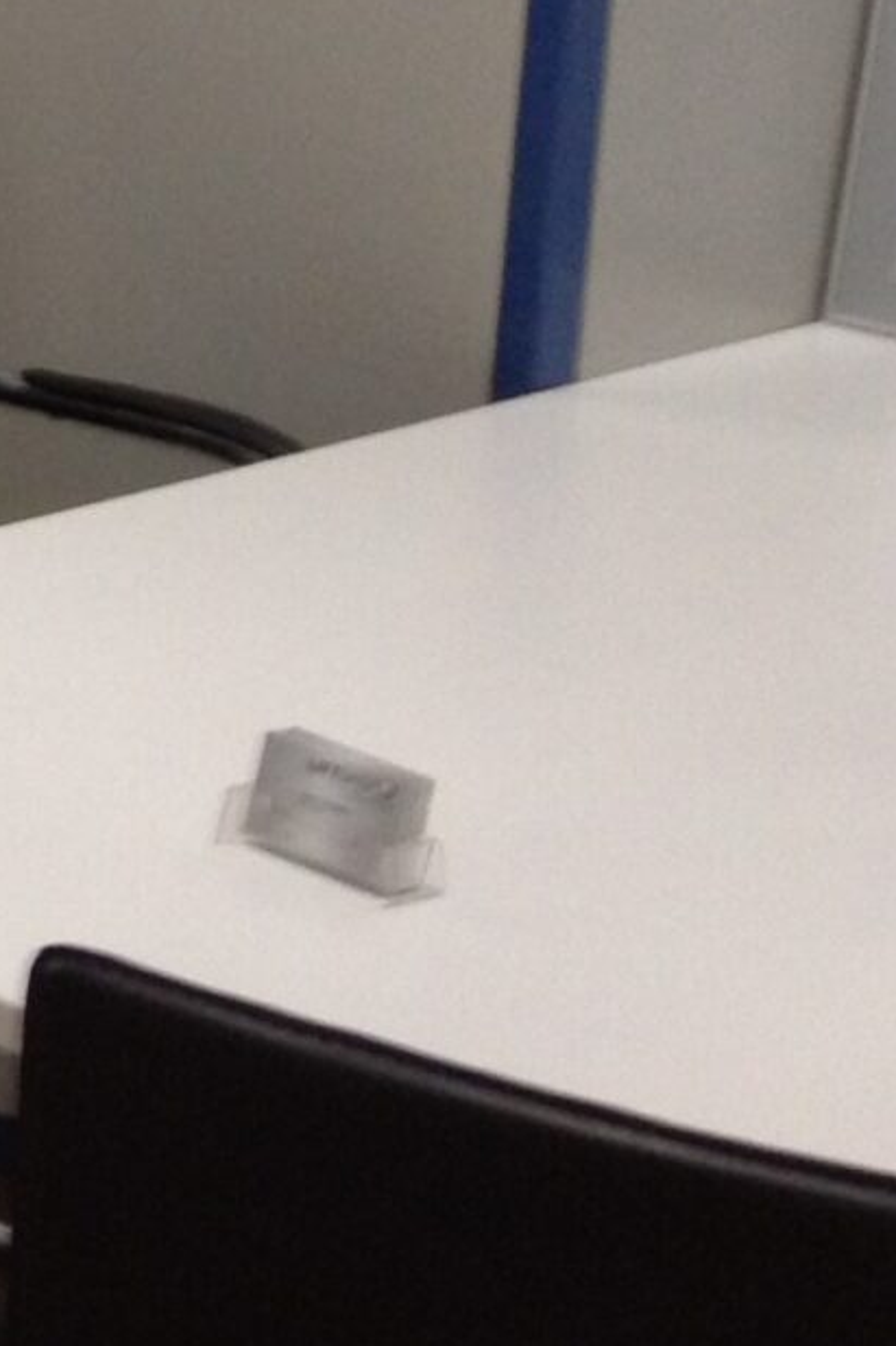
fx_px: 5640
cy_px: -338
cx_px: -1857
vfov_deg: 13.2
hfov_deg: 7.8
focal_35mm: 151
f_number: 2.4
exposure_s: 1/20
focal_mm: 4.28
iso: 100
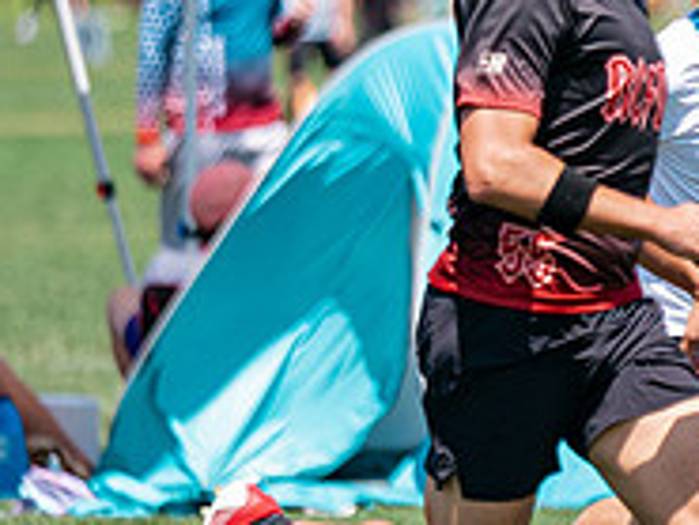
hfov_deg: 2.5
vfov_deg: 1.9
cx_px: 984
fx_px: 16205
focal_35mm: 802
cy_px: 294
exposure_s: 1/3200
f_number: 2.8
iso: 250
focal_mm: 200
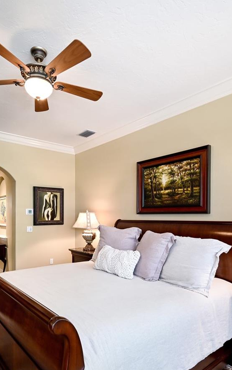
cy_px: 215
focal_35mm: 22
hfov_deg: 54.3
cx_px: 84
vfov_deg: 79.0
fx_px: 222
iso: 800
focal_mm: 12
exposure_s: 1/2
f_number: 8
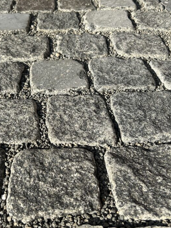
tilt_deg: -45.3
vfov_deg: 49.0
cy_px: 121
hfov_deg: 36.6
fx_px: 251
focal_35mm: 38
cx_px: 38
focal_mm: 5.7
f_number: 1.5
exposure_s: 1/2632
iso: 50
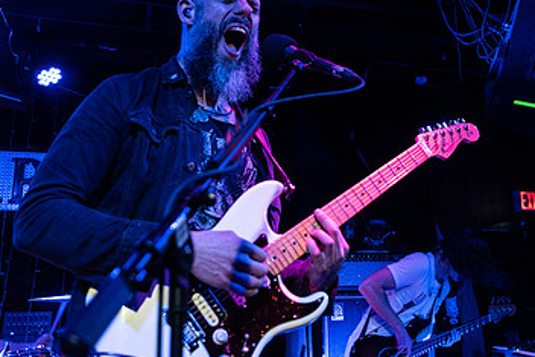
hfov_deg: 42.4
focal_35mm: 46
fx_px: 684
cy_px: 125
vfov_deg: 29.1
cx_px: 331
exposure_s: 1/125
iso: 3200
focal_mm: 24
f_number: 3.2
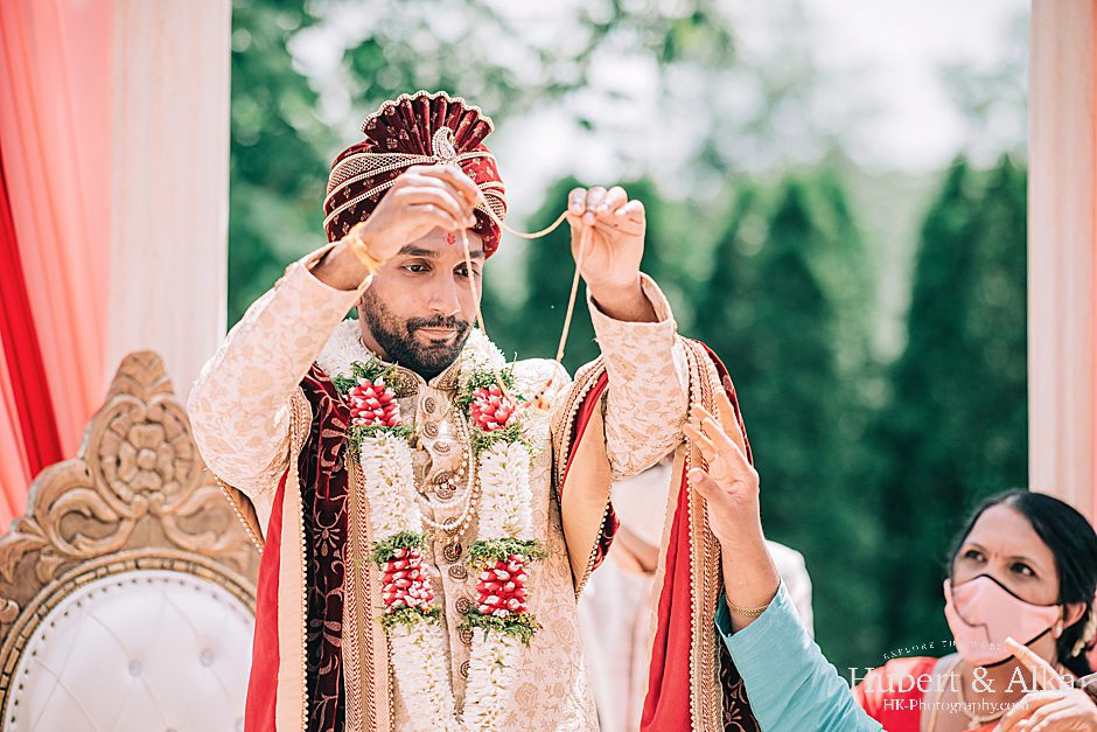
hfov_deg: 19.5
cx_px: 548
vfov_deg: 13.0
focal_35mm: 105
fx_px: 3200
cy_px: 366
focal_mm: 105
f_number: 2
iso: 200
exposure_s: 1/4000
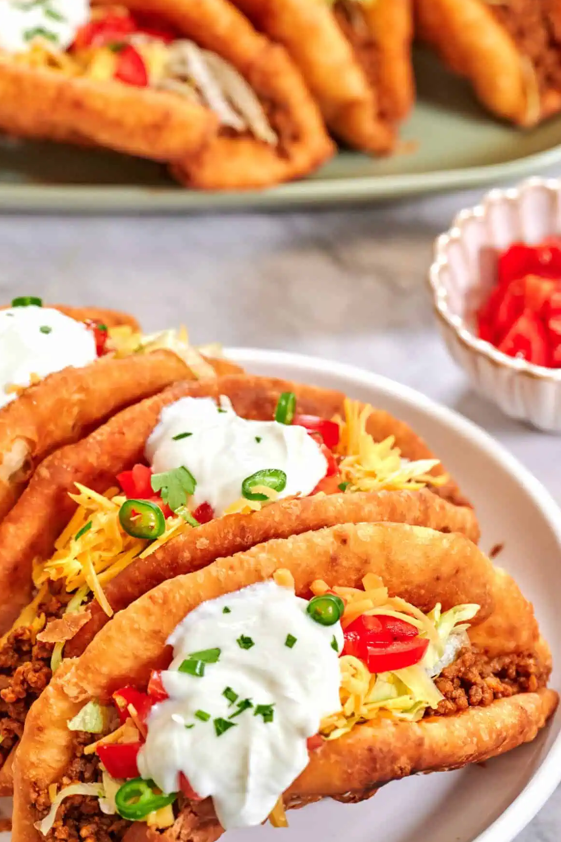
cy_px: 316
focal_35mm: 154
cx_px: 169
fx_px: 3598
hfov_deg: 8.9
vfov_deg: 13.3
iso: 800
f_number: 5.6
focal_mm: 105
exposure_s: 1/160
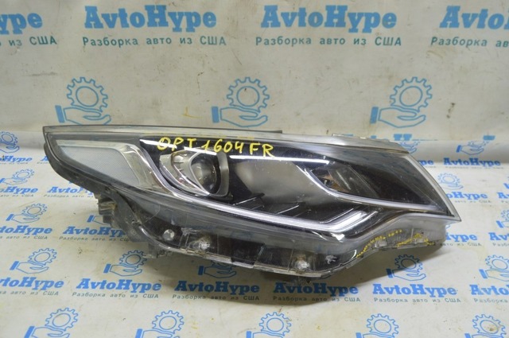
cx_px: 254
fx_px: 466
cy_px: 169
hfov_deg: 57.3
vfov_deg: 39.9
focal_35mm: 33
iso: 400
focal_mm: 22
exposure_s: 1/20
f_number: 5.6
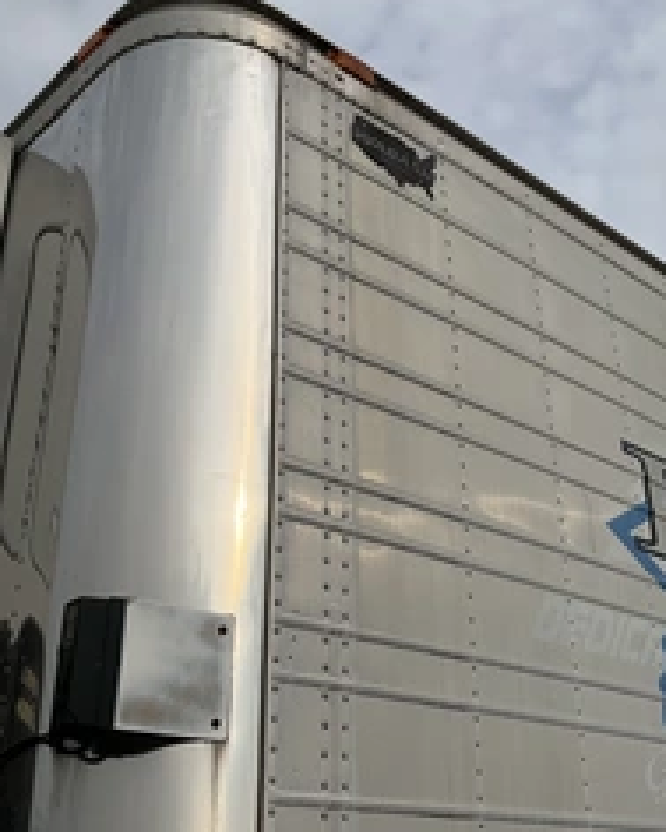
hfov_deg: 29.4
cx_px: 670
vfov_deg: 38.7
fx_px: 1182
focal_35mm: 48
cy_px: 462
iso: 25
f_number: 1.8
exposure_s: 1/2538
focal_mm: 3
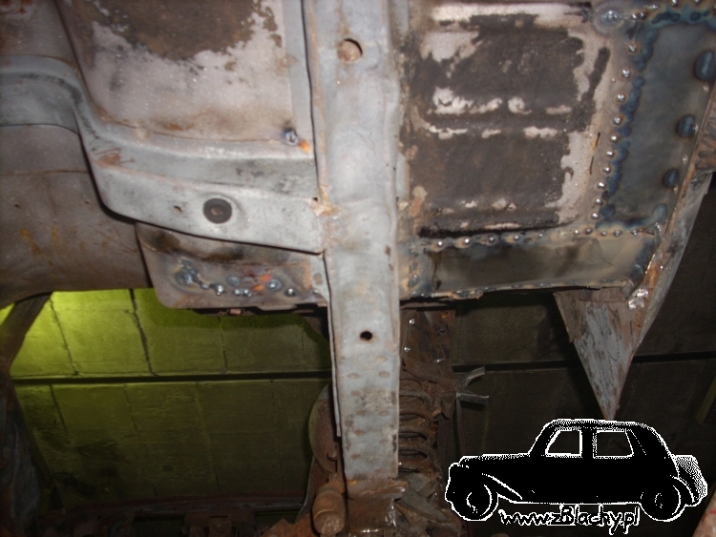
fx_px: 766
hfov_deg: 50.1
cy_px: 268
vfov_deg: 38.7
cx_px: 358
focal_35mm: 37
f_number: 2.8
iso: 64
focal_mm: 6.2
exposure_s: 1/60
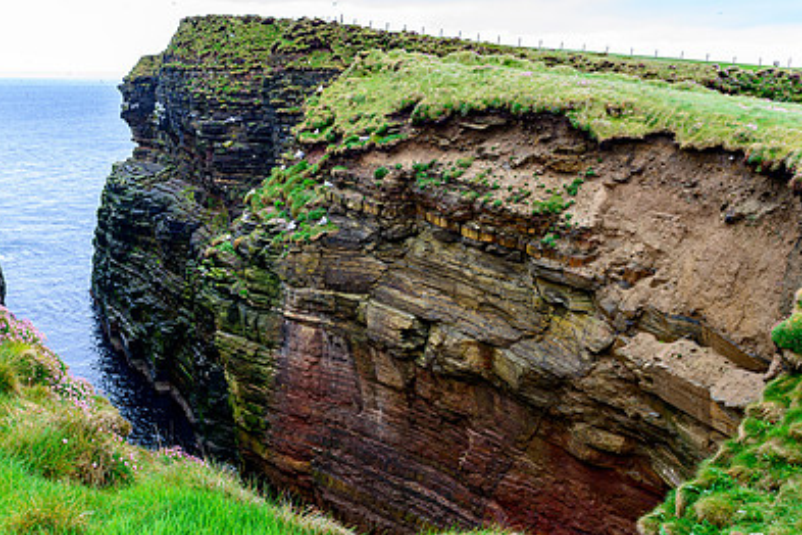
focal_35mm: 37
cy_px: 266
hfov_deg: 51.4
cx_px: 301
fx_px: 824
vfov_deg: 35.9
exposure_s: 1/30
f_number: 8
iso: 200
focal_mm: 24
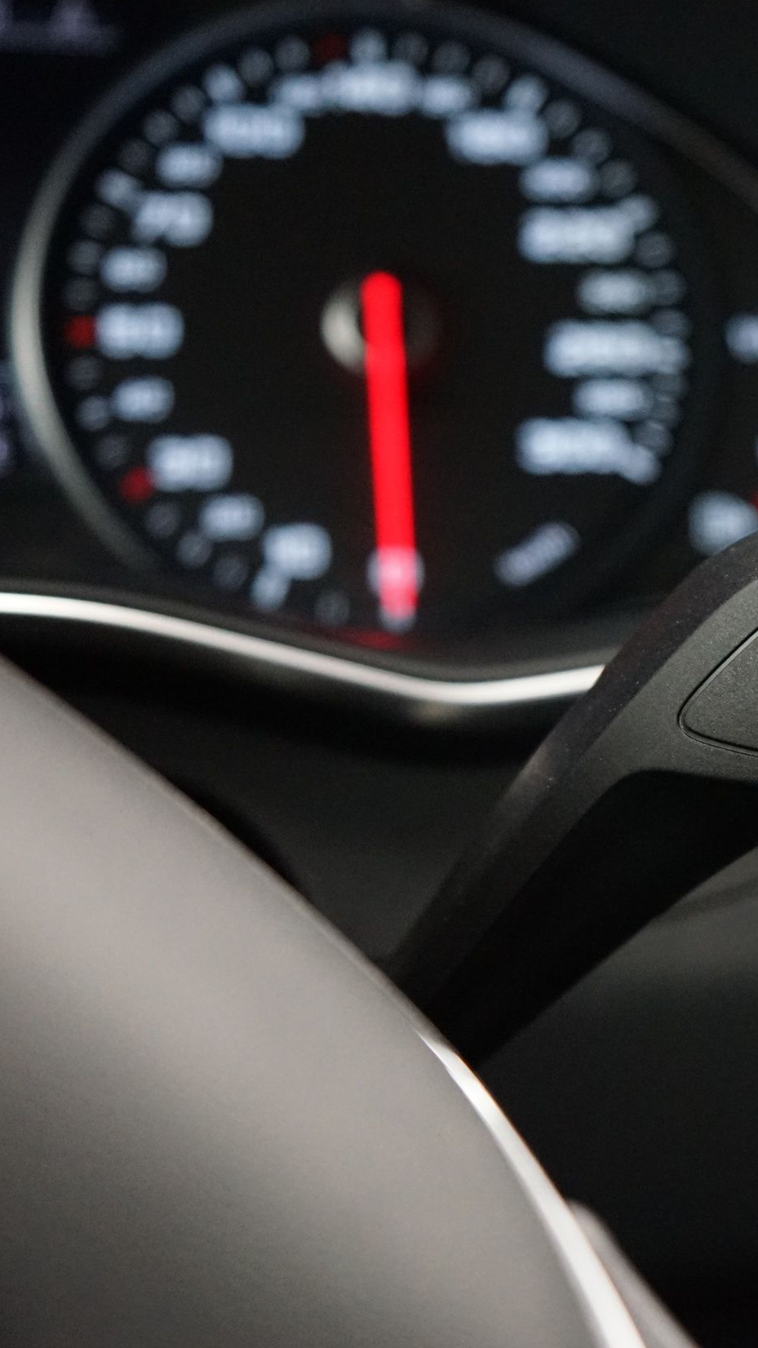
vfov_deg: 32.4
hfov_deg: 17.6
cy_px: 672
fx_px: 2323
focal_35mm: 65
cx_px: 920
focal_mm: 41
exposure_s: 1/60
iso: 6400
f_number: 4.5
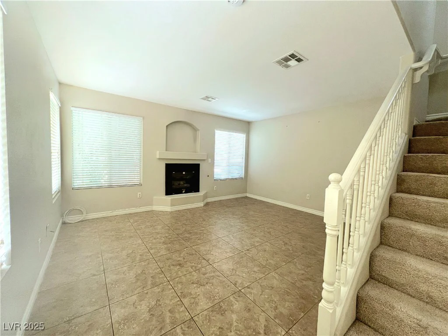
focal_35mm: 13
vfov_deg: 89.9
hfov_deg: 106.2
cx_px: 224
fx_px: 168
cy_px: 168
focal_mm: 1.57
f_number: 1.8
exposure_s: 1/120
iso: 200
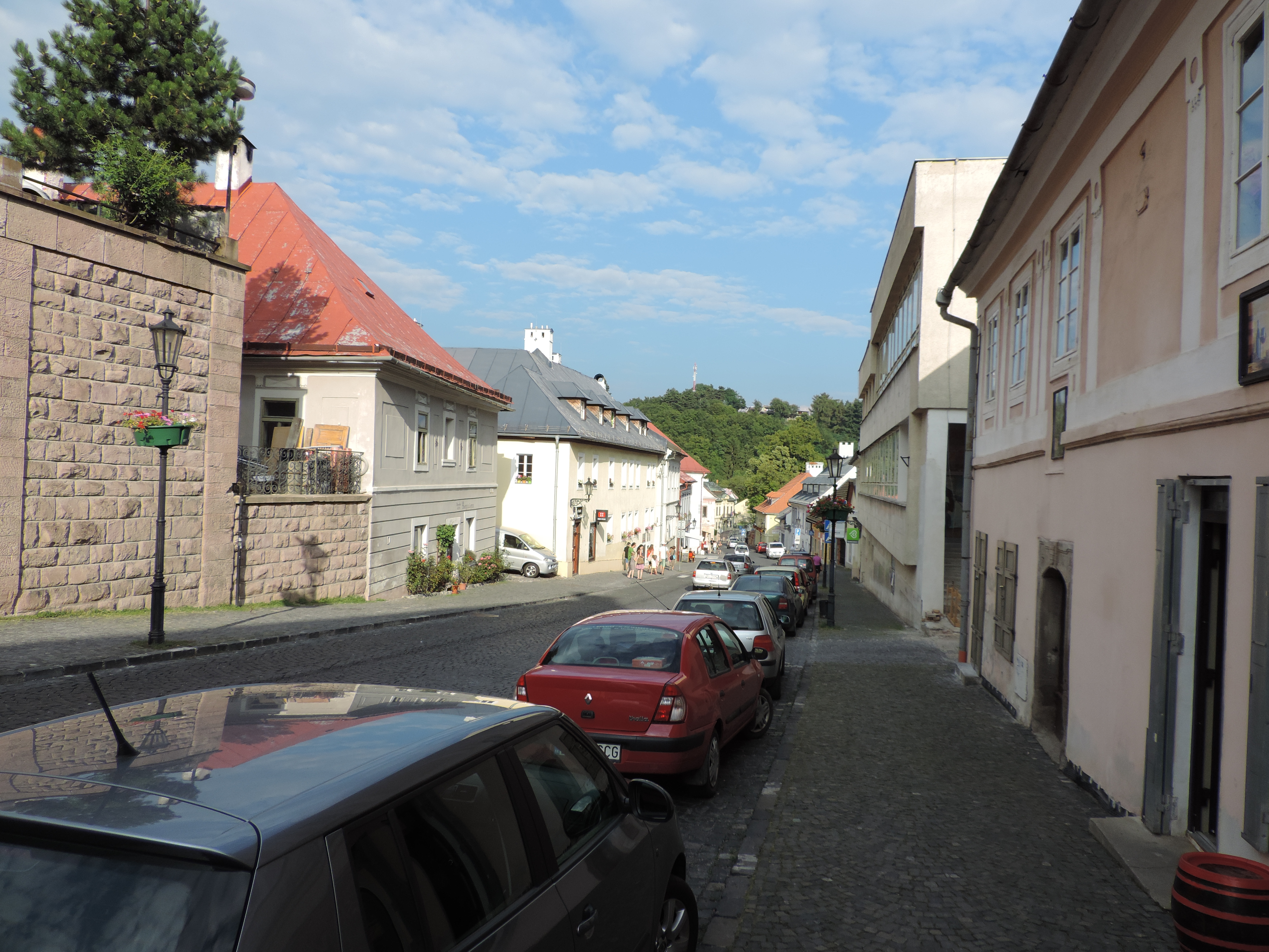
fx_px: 880
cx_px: 634
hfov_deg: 71.6
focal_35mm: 24
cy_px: 476
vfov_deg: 56.8
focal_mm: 4.3
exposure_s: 1/800
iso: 80
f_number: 3
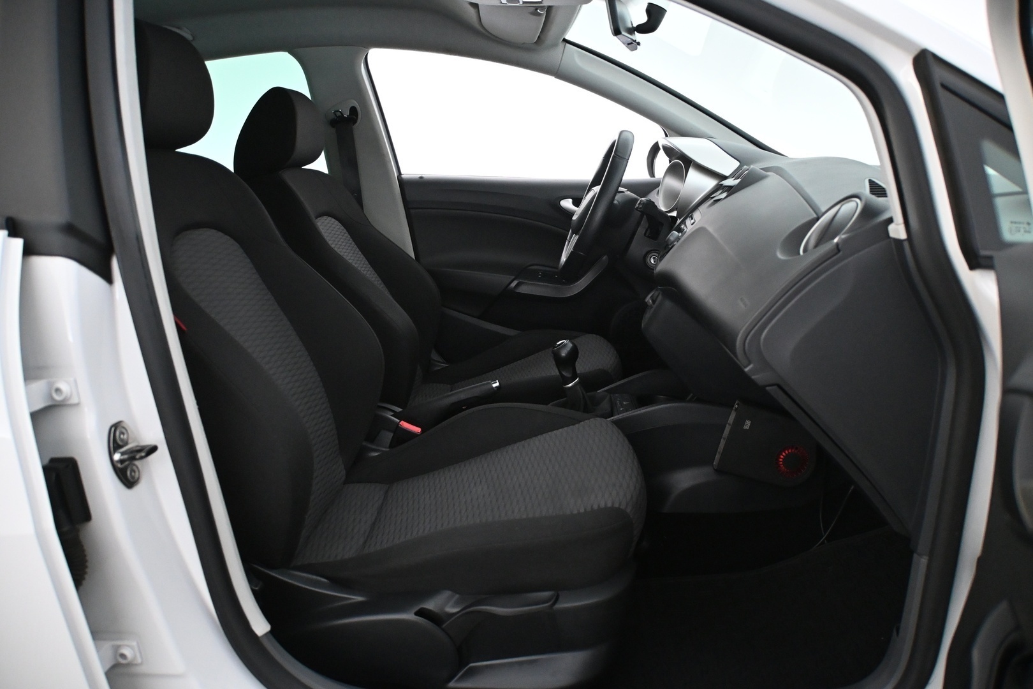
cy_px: 344
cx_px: 516
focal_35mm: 46
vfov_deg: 29.4
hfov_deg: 43.0
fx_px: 1313
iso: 3200
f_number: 4.8
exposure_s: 1/80
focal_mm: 30.5
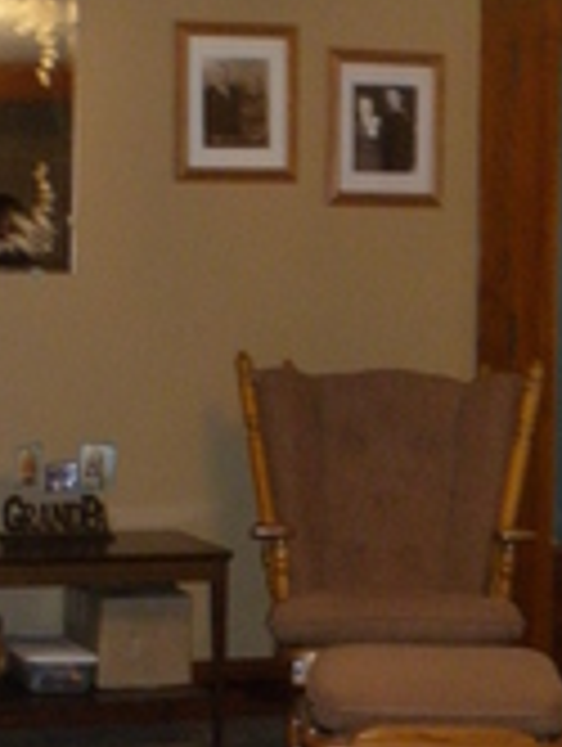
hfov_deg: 14.3
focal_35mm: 104
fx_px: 2246
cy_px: 495
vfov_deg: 18.8
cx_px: 328
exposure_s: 1/30
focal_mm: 6.3
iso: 400
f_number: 3.5
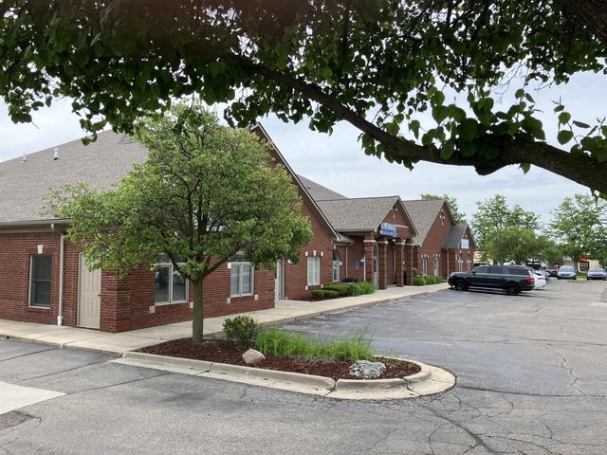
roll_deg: +0.0
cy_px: 228
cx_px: 304
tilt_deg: +4.3
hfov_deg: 63.4
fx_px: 491
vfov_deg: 49.7
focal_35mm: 28
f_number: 1.8
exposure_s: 1/917
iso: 32
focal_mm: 3.99
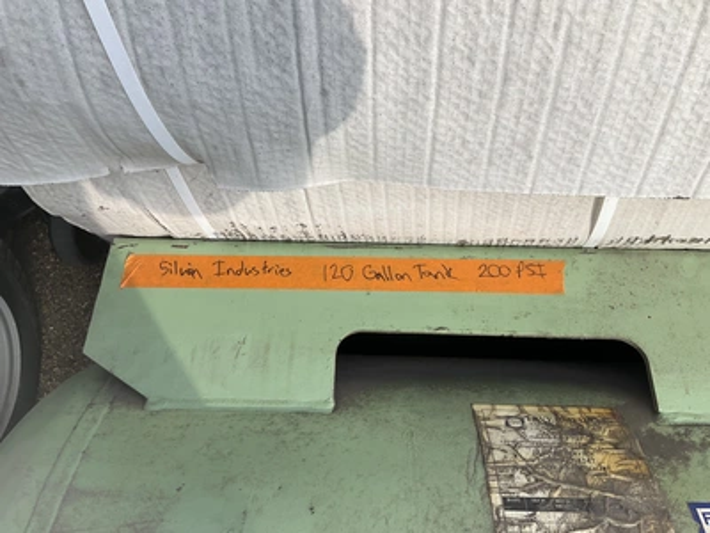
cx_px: 355
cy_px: 266
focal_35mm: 29
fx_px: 595
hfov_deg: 61.7
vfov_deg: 48.2
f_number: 1.8
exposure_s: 1/1577
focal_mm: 3
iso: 25
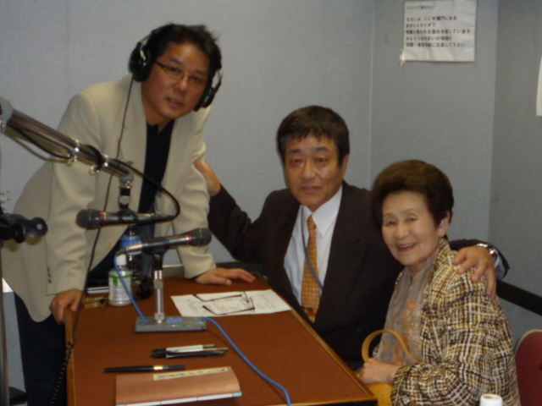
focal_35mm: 55
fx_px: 861
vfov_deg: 26.6
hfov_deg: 34.9
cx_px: 271
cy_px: 203
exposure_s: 1/30
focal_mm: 5.3
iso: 100
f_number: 3.3
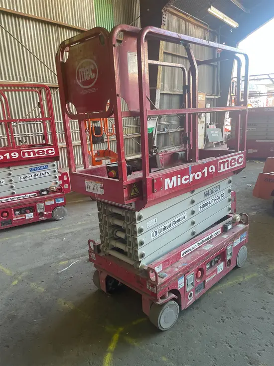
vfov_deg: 67.3
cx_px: 137
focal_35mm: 26
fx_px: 274
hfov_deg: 53.1
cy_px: 183
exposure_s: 1/121
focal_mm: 4.2
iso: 125
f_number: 1.6
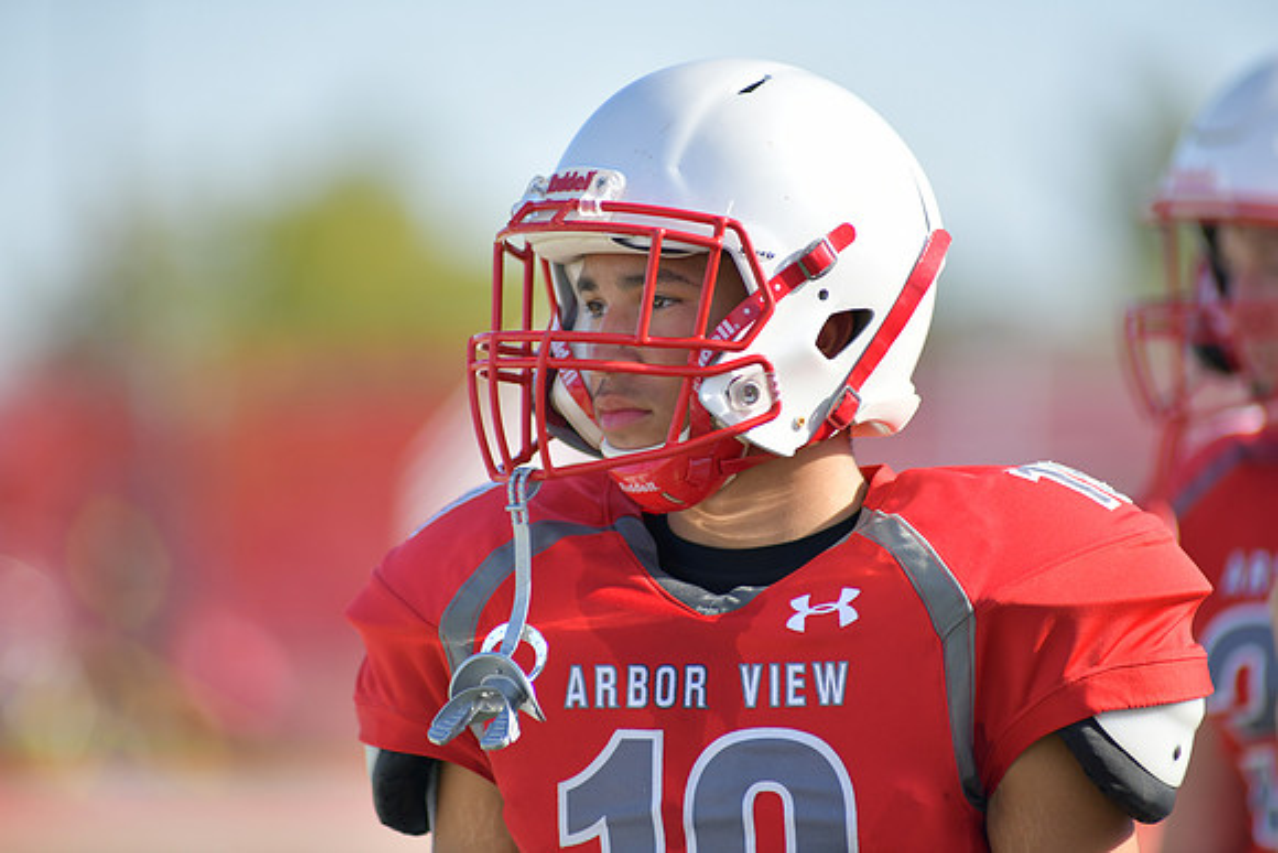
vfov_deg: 4.6
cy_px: 426
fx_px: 10652
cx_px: 639
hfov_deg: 6.9
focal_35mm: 300
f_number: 3.5
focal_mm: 300
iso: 250
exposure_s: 1/2000
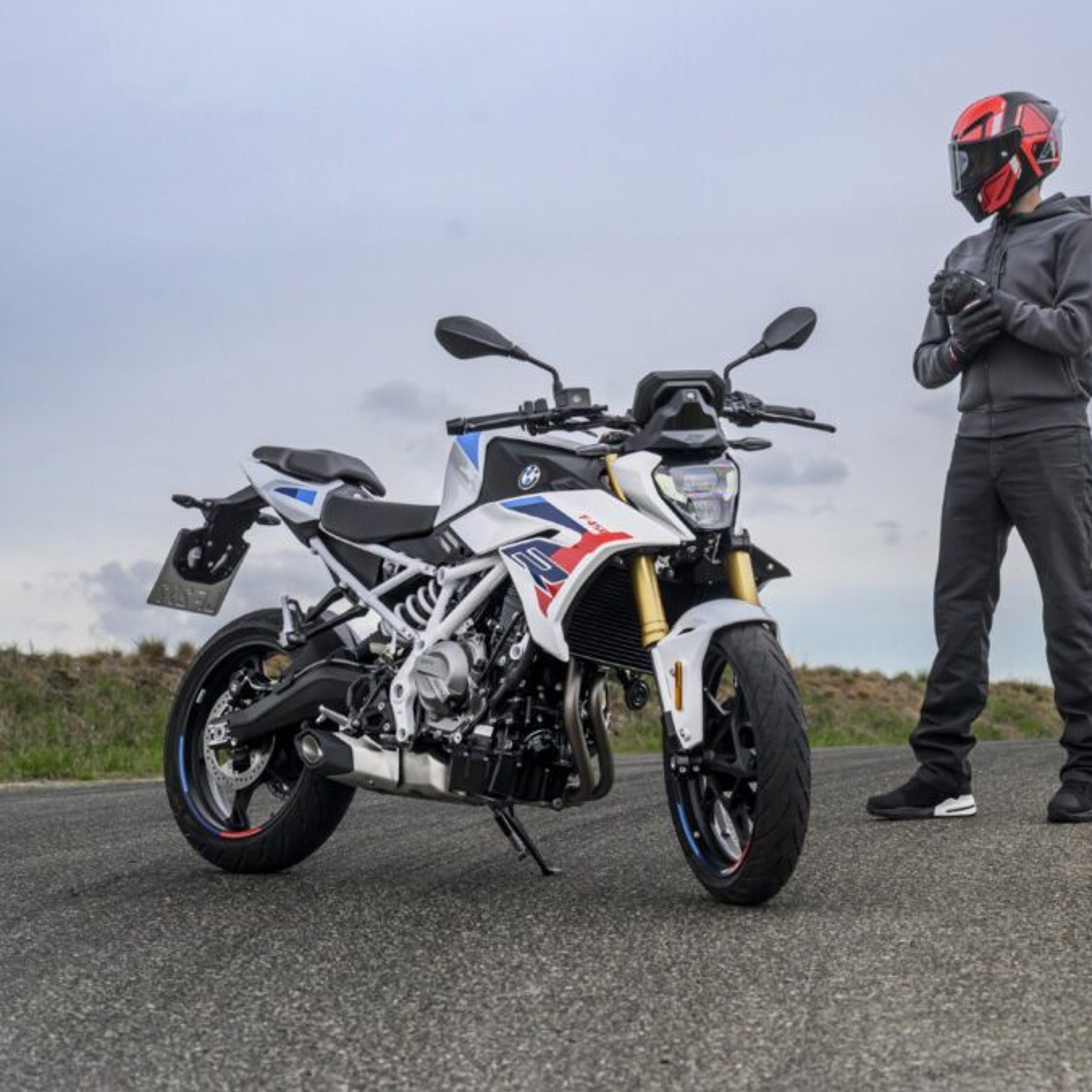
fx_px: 3034
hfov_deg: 20.4
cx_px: 582
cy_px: 542
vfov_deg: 20.4
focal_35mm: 85
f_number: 5.6
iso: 640
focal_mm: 66
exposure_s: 1/640
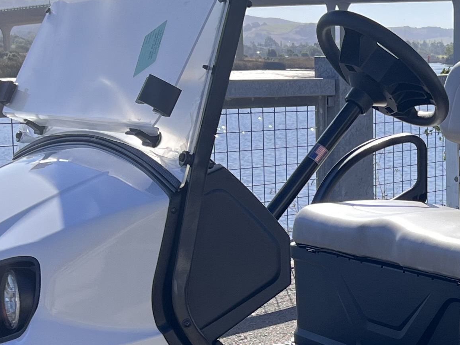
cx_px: 434
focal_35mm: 91
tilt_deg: -11.6
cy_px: 287
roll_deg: +0.0
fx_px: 1209
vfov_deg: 16.1
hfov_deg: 21.0
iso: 50
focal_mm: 5.7
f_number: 1.5
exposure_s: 1/2695
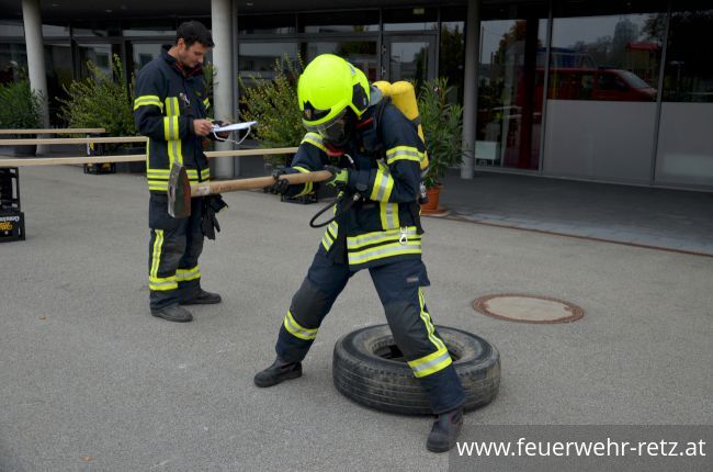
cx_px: 356
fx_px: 771
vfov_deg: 34.0
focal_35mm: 39
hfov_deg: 49.7
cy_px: 236
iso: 800
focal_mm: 26
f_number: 4
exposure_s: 1/1000
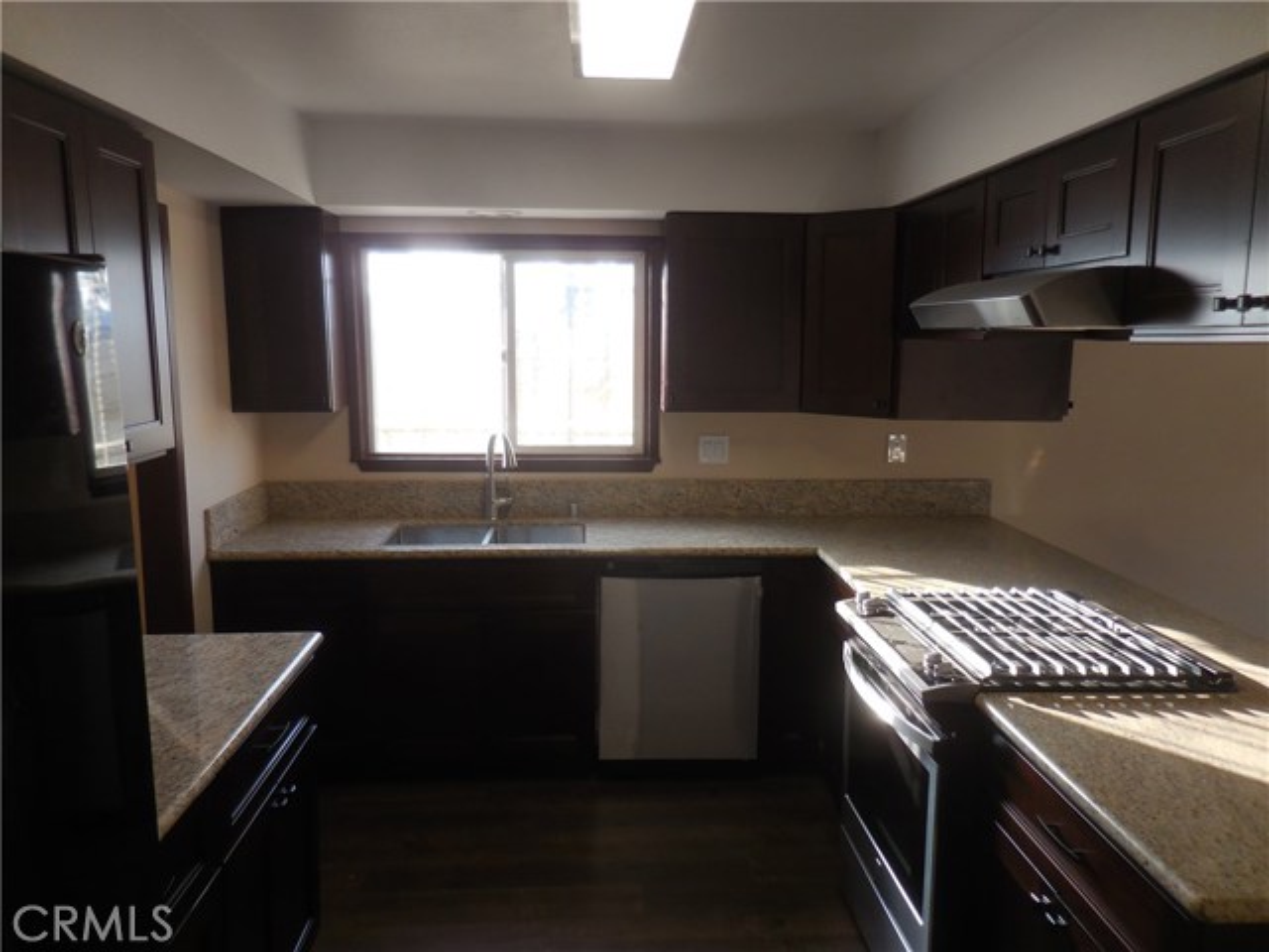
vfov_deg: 54.9
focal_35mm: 25
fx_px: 916
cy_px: 476
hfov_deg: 69.4
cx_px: 634
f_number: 3.3
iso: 125
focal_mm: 4.5
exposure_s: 1/60
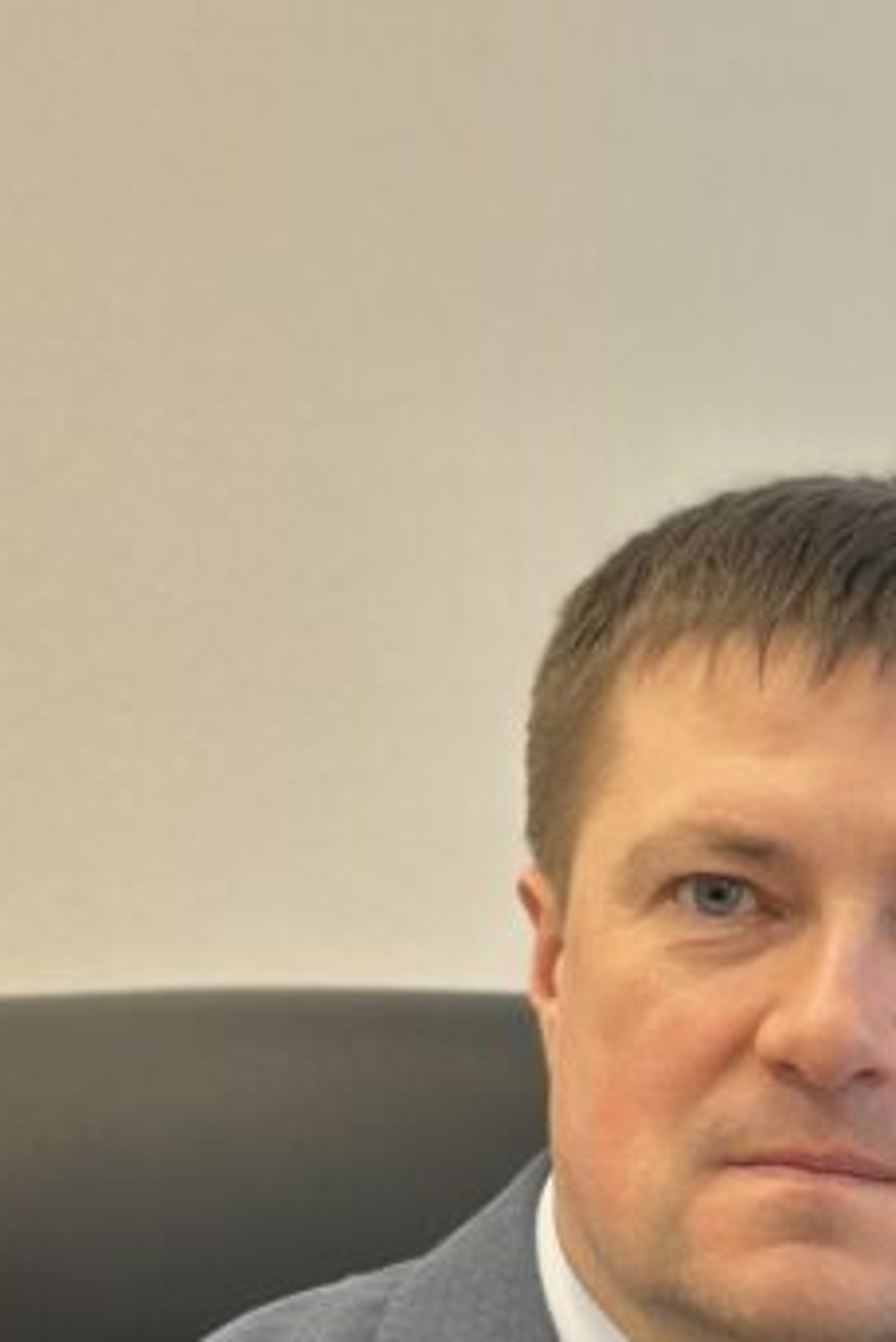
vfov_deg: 13.7
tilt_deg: -2.4
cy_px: 998
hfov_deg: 9.1
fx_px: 5557
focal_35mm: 149
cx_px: 1041
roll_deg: +0.9
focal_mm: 6.86
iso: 64
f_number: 1.78
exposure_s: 1/100
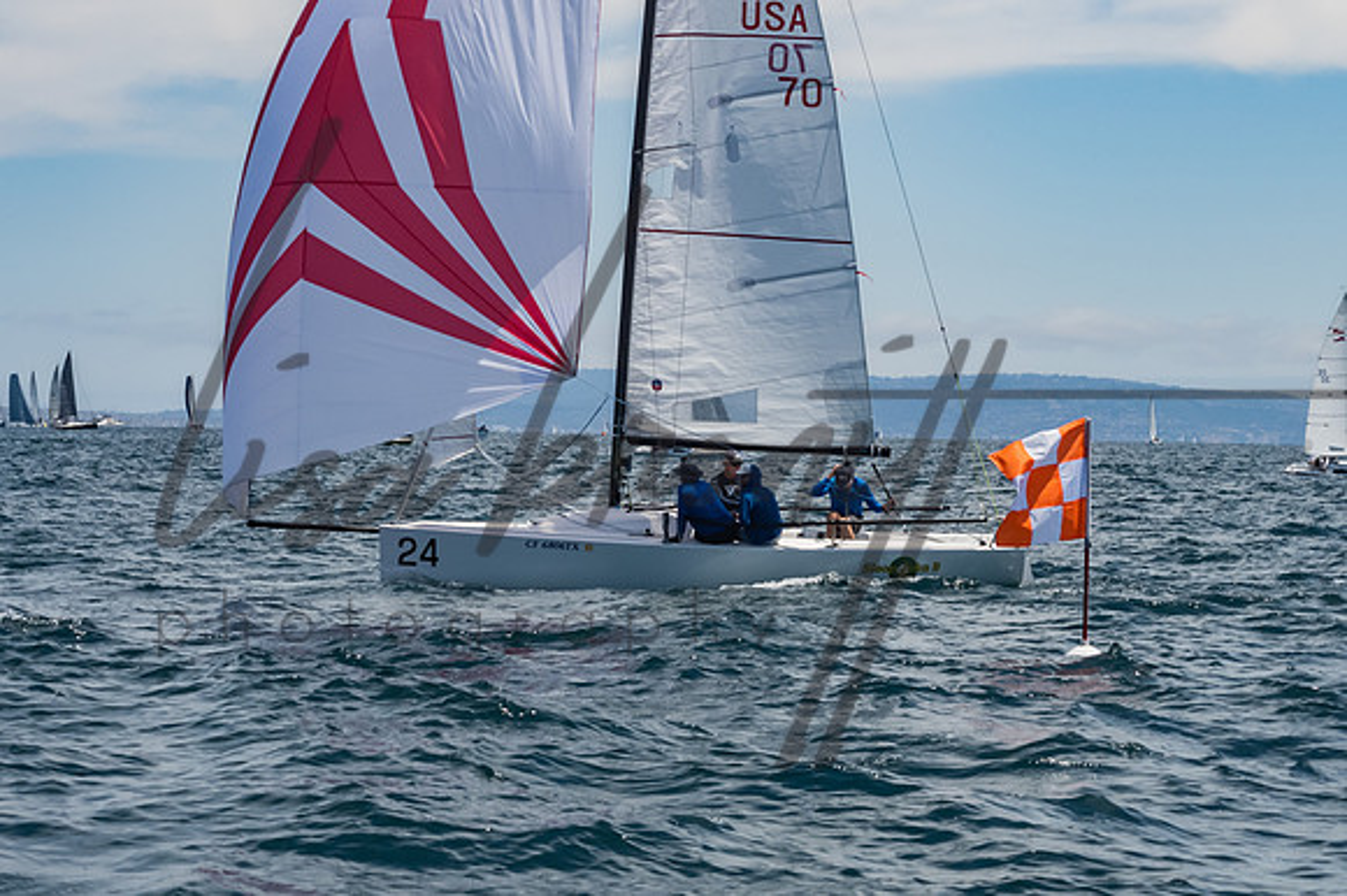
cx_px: 674
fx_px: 4487
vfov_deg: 11.4
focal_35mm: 120
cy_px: 448
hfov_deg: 17.1
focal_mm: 80
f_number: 14
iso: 640
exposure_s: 1/1600
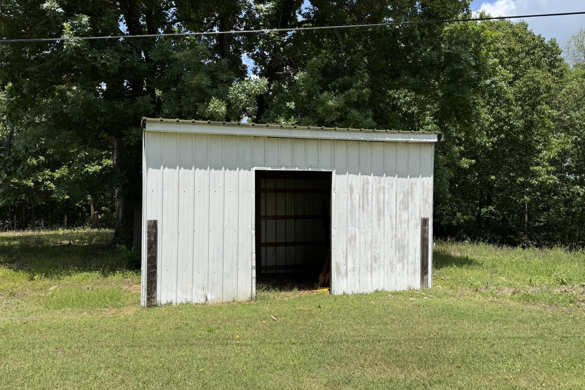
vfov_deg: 51.2
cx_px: 292
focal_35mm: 25
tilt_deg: +0.2
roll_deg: -1.1
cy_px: 182
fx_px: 406
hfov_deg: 71.5
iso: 80
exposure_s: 1/4049
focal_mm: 6.76
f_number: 1.78
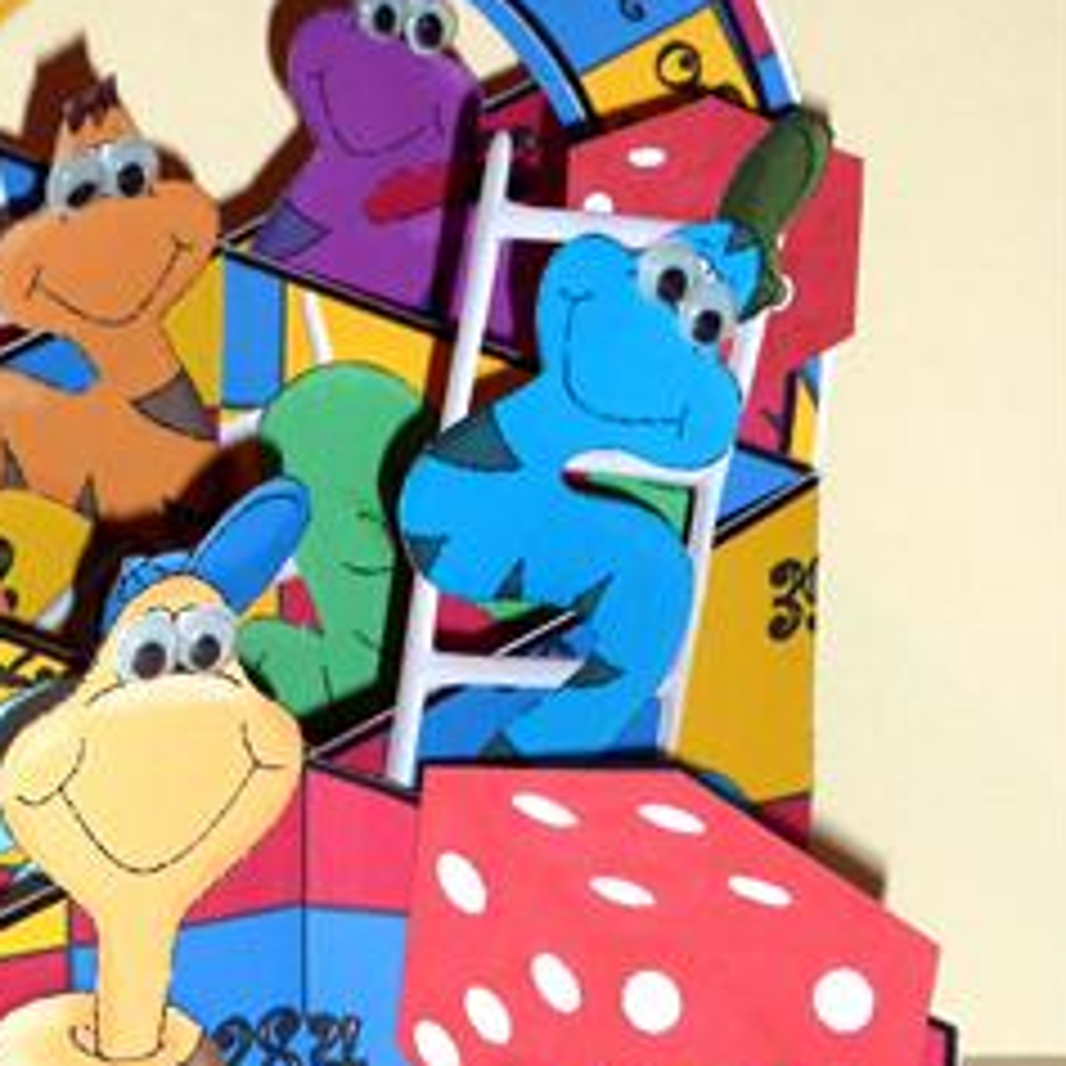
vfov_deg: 10.9
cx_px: 279
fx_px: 5609
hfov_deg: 10.8
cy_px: 558
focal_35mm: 161
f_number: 4.3
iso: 100
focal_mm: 14.7
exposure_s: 1/40
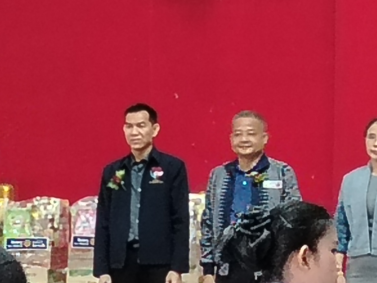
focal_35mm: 326
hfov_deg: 6.1
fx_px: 3550
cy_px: 75
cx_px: 328
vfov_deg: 4.6
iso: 694
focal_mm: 5.25
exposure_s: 1/33.3
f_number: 1.75
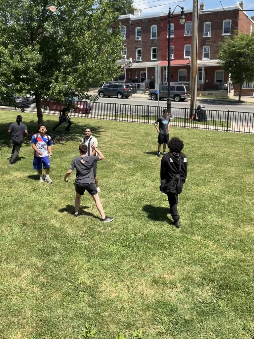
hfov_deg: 48.2
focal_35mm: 29
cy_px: 170
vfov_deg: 61.7
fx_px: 284
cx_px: 127
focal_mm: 3
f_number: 1.8
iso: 25
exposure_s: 1/1168
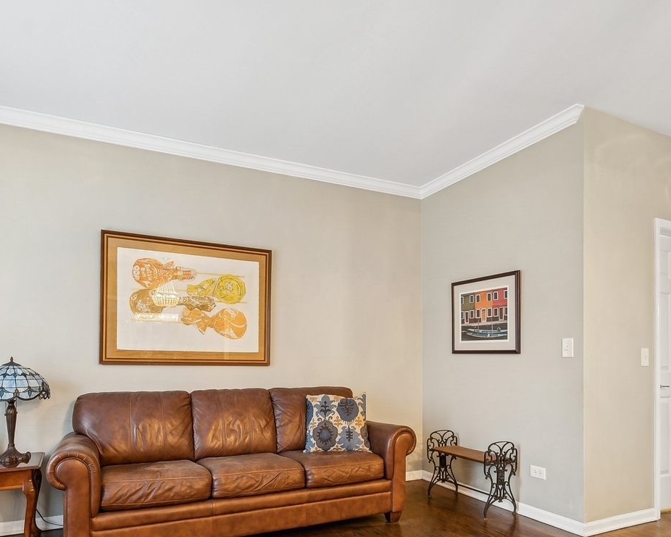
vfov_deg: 59.1
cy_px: 370
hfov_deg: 72.5
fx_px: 457
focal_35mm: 23
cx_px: 318
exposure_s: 1/2.5
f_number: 5
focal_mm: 14
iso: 200
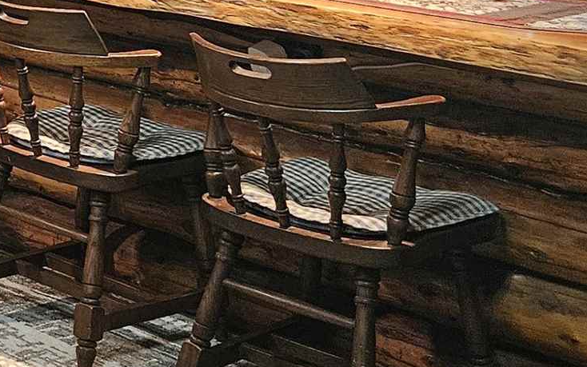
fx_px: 1632
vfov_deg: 12.3
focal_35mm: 102
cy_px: -164
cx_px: -380
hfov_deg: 17.5
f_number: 1.8
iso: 640
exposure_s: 1/120
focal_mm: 5.4
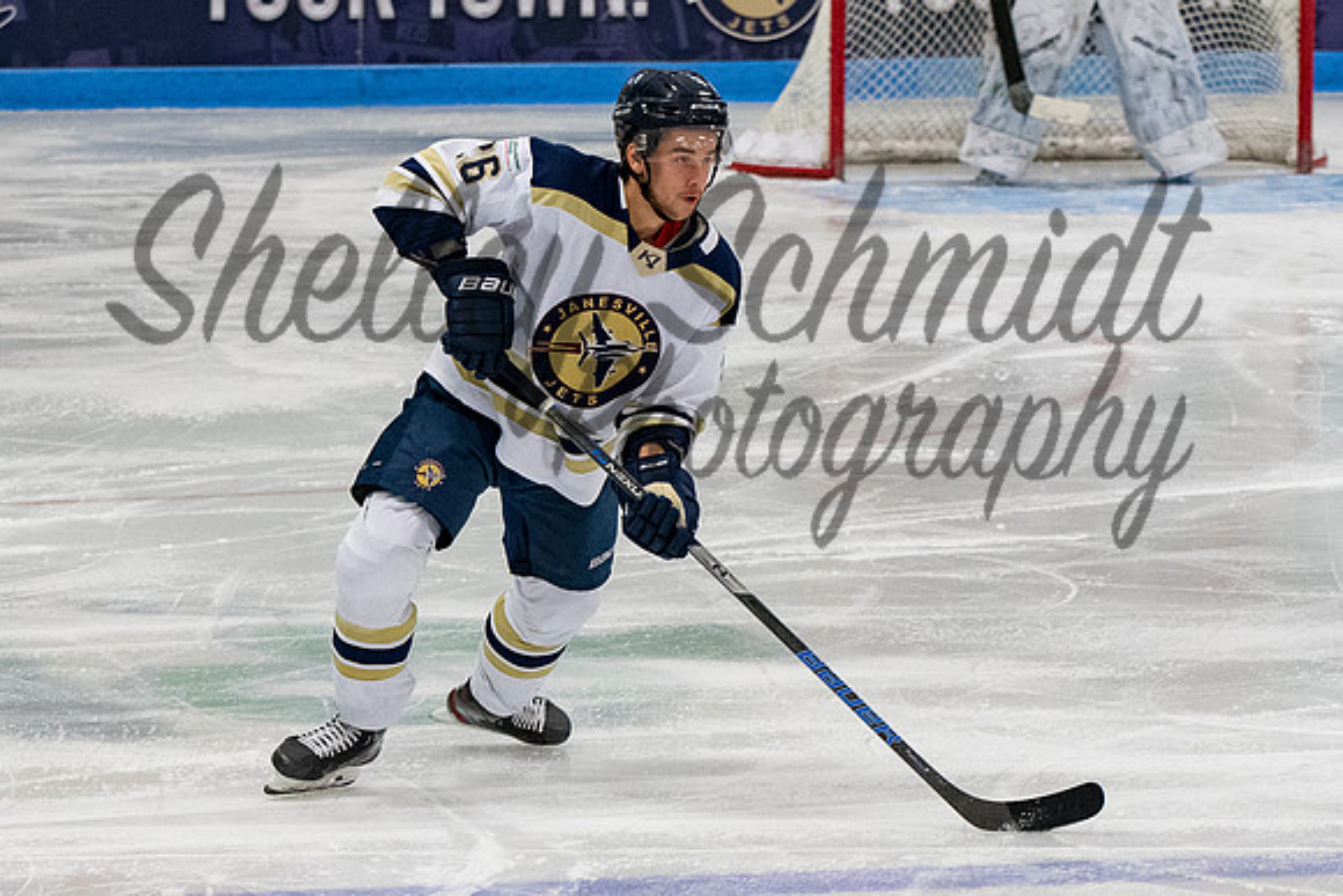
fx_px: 10338
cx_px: 704
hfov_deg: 7.4
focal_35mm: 277
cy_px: 445
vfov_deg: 5.0
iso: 2500
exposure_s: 1/800
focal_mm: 102
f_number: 3.5
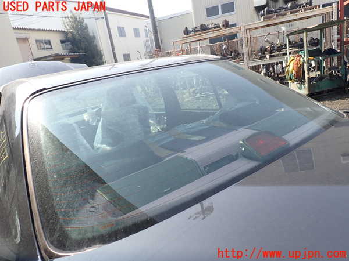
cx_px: 174
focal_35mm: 25
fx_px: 252
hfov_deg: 69.4
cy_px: 130
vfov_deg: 54.9
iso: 100
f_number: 2.8
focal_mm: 4.5
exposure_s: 1/500
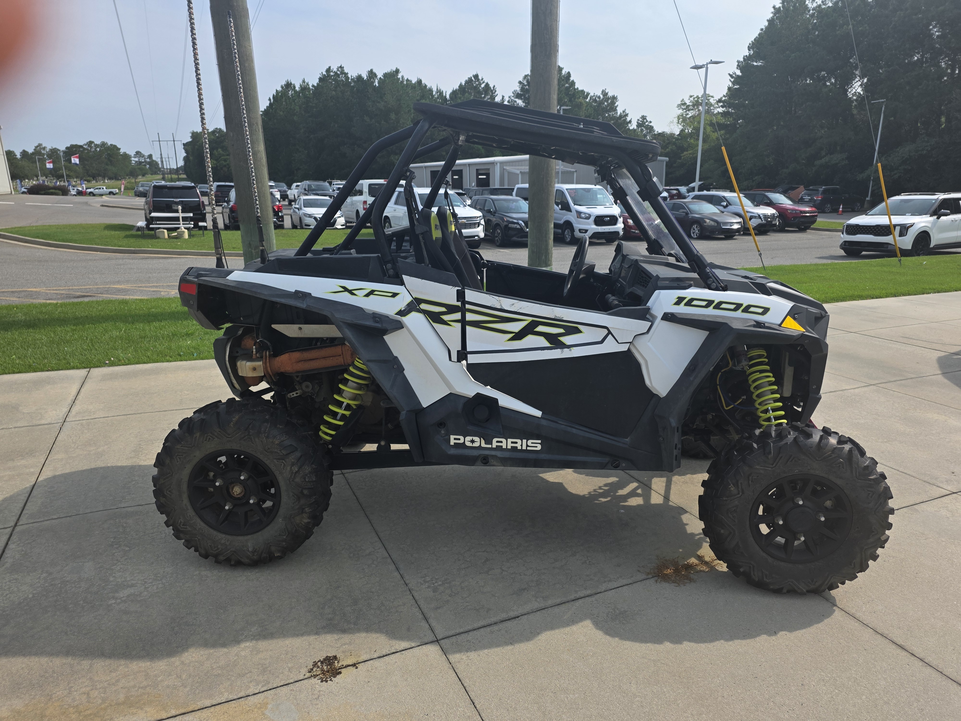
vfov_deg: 58.9
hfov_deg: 73.9
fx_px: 639
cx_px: 480
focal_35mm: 23
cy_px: 360
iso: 80
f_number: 1.7
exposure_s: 1/4889
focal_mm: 6.25
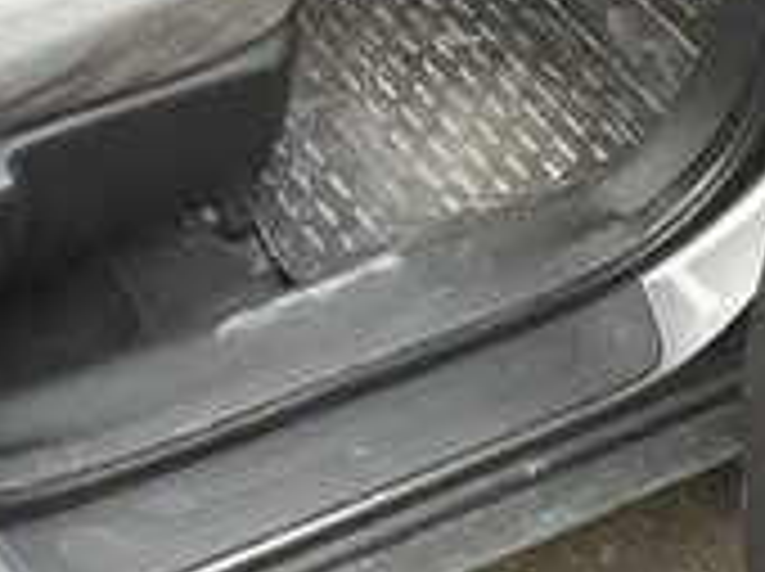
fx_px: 1743
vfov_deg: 16.9
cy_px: -284
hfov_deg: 24.1
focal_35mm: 79
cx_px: 76
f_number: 1.9
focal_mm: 3.6
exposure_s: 1/17
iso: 800
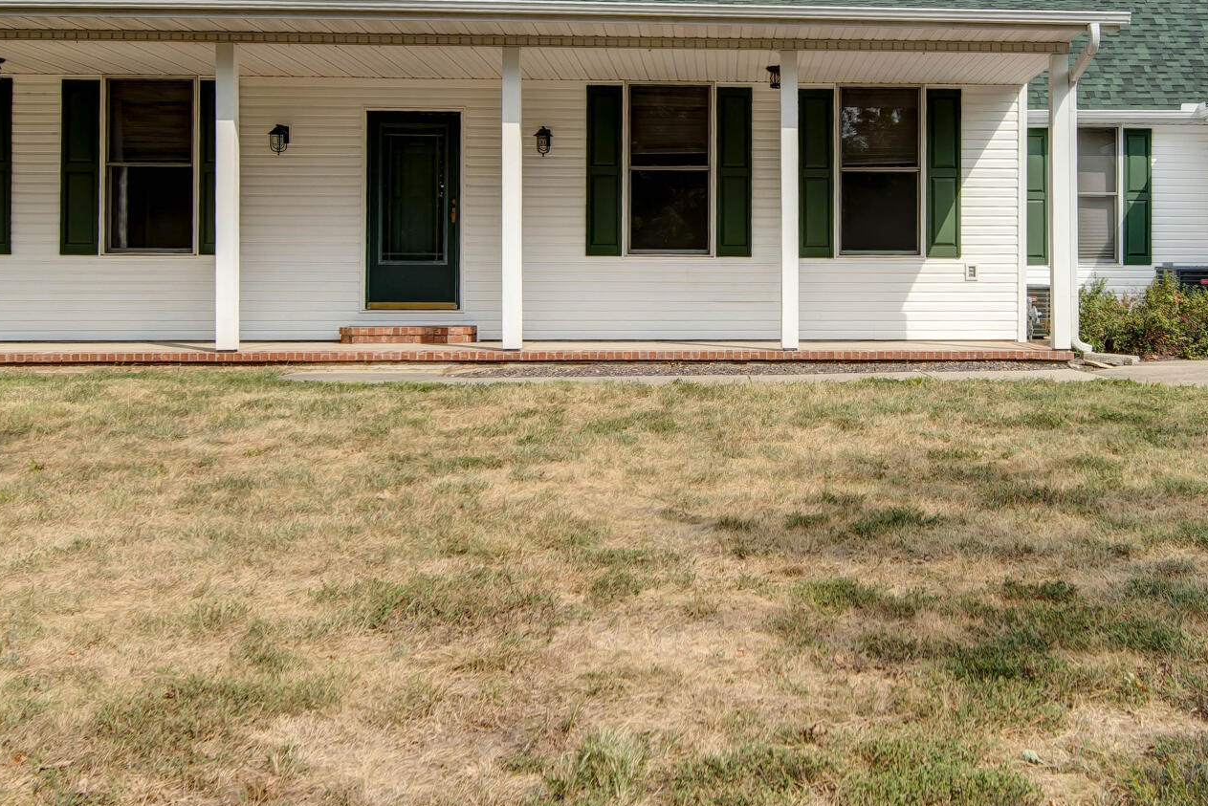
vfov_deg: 34.7
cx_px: 842
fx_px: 1275
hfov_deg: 49.4
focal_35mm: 38
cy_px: 267
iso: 100
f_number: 6.7
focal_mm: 16
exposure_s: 1/500
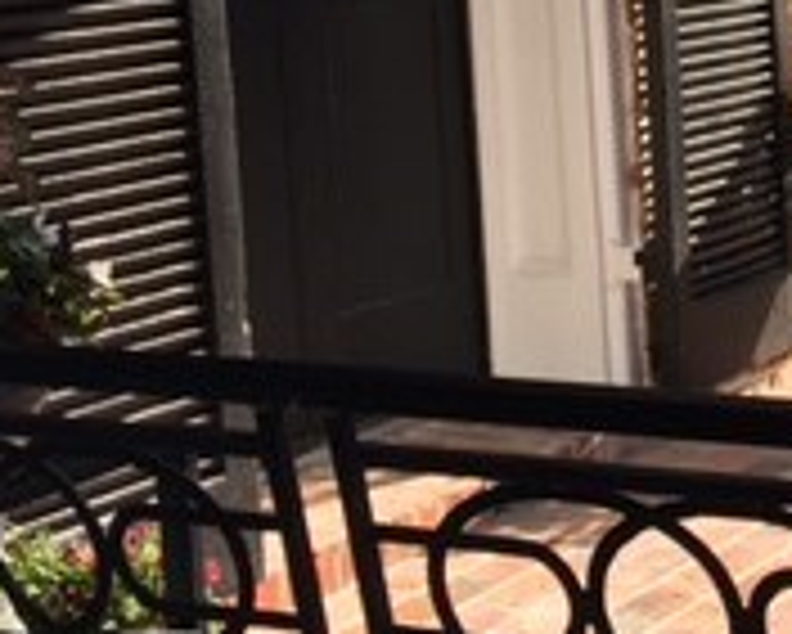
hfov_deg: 17.0
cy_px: 94
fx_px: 2416
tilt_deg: -6.5
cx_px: 1148
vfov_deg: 14.8
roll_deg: +2.2
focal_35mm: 103
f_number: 2.2
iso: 25
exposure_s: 1/413
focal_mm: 4.15
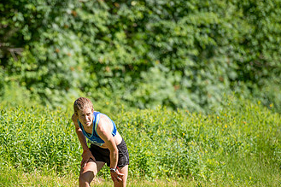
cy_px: 134
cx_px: 66
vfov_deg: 3.9
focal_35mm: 353
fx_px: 2754
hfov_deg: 5.8
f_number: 3.5
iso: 100
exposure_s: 1/640
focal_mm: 200
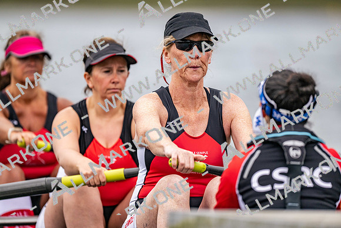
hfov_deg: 3.4
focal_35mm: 600
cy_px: 114
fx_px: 5684
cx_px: 170
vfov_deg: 2.3
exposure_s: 1/2500
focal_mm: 600
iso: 500
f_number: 4
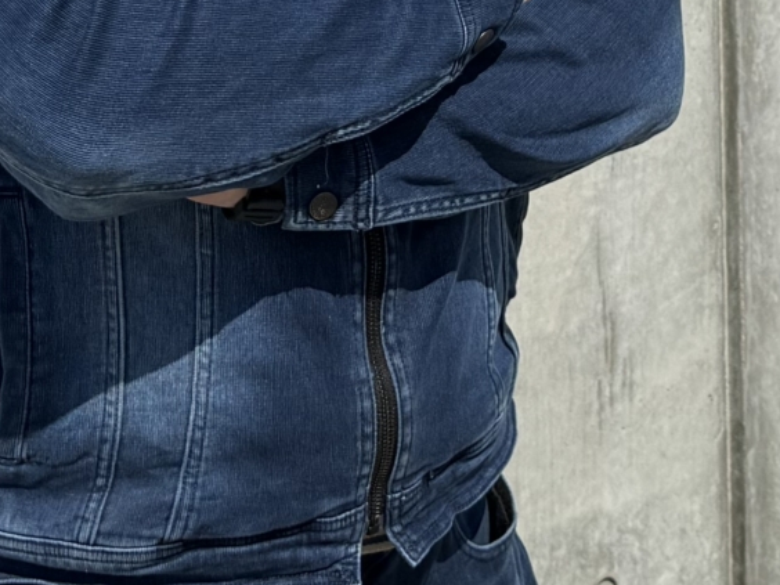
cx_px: 455
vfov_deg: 12.4
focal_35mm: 109
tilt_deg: -2.7
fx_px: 2456
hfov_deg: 18.0
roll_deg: +1.0
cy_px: -480
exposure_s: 1/6410
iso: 80
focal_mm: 6.86
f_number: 1.78
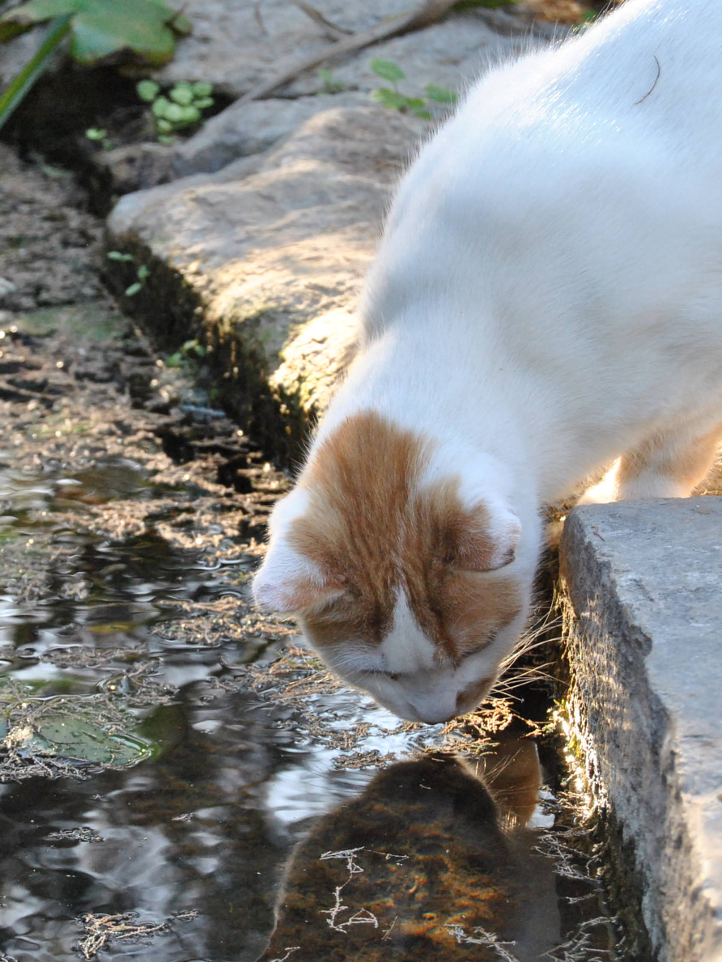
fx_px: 3805
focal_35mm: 137
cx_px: 195
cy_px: 463
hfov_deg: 10.8
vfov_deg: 14.4
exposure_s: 1/250
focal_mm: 55
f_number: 5.6
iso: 800
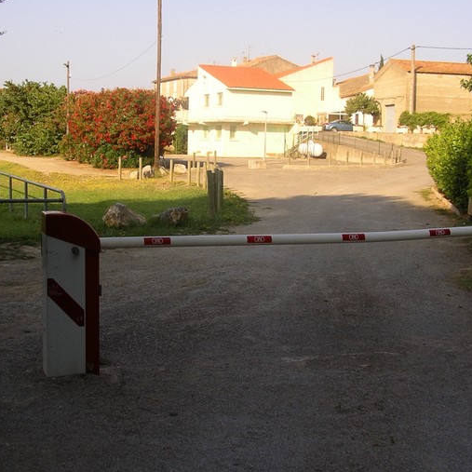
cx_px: 155
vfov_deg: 32.2
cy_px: 216
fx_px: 818
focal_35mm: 53
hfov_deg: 31.9
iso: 50
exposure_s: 1/400
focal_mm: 5.8
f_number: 4.1
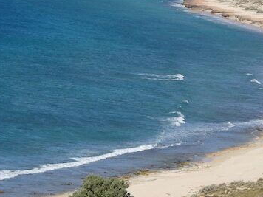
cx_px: 140
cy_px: 75
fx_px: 2667
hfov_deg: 5.6
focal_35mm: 351
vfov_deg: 4.2
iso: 80
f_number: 6.3
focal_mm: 34.17
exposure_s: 1/500
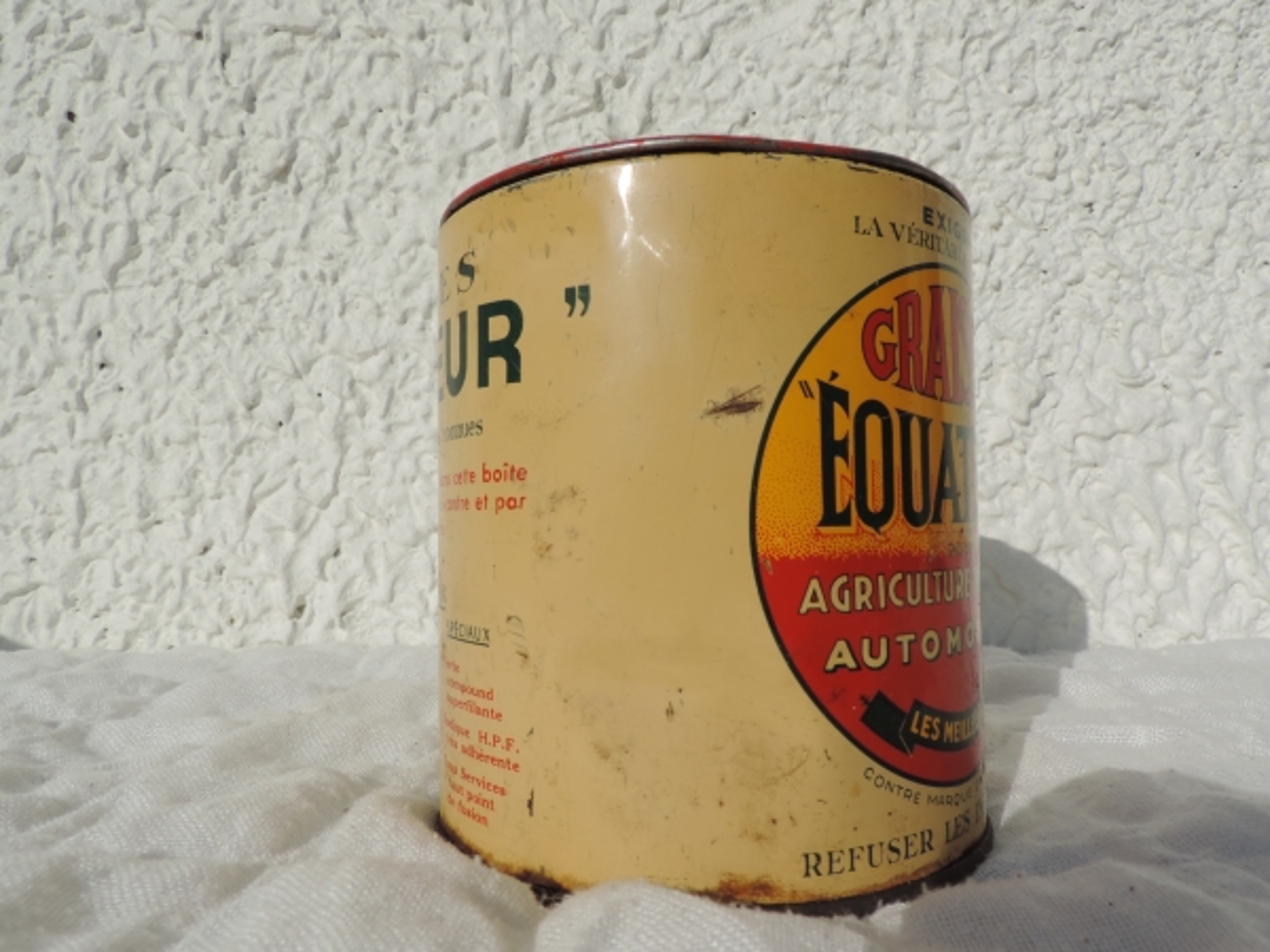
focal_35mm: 24
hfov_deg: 71.6
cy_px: 476
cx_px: 635
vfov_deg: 56.8
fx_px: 881
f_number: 4.7
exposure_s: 1/1250
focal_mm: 4.3
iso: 80
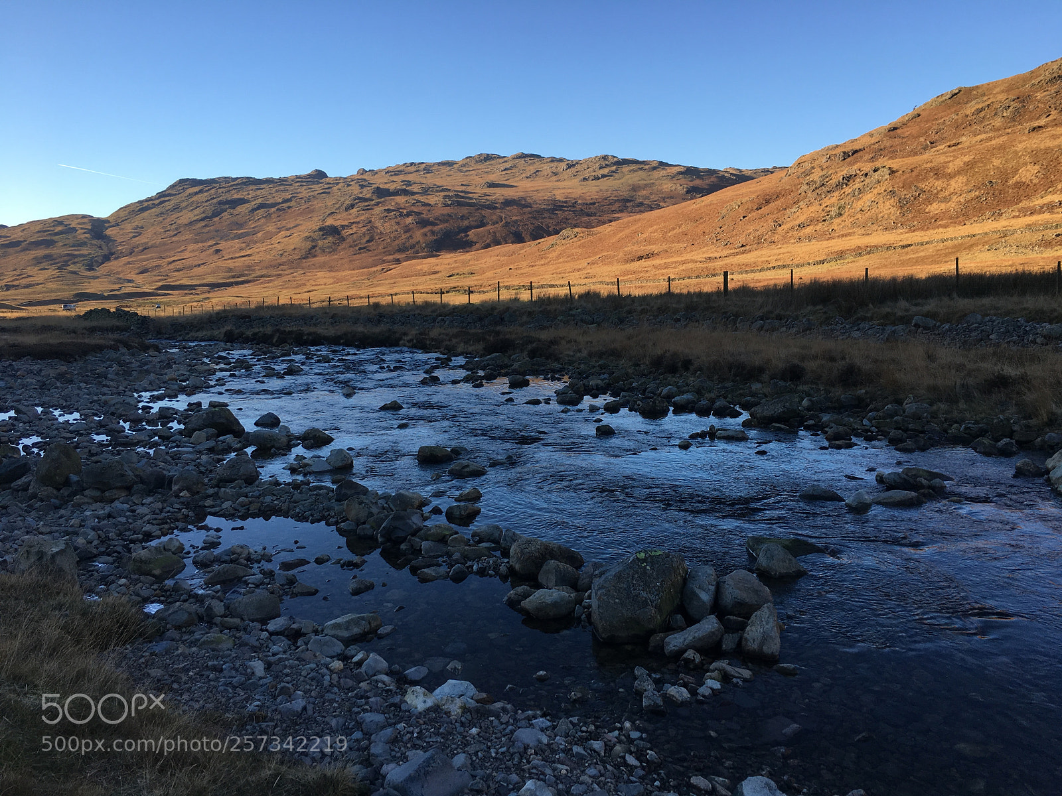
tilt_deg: -7.0
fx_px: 890
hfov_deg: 61.7
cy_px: 398
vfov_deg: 48.2
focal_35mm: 29
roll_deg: +0.3
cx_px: 531
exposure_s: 1/534
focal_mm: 4.15
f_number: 2.2
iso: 25
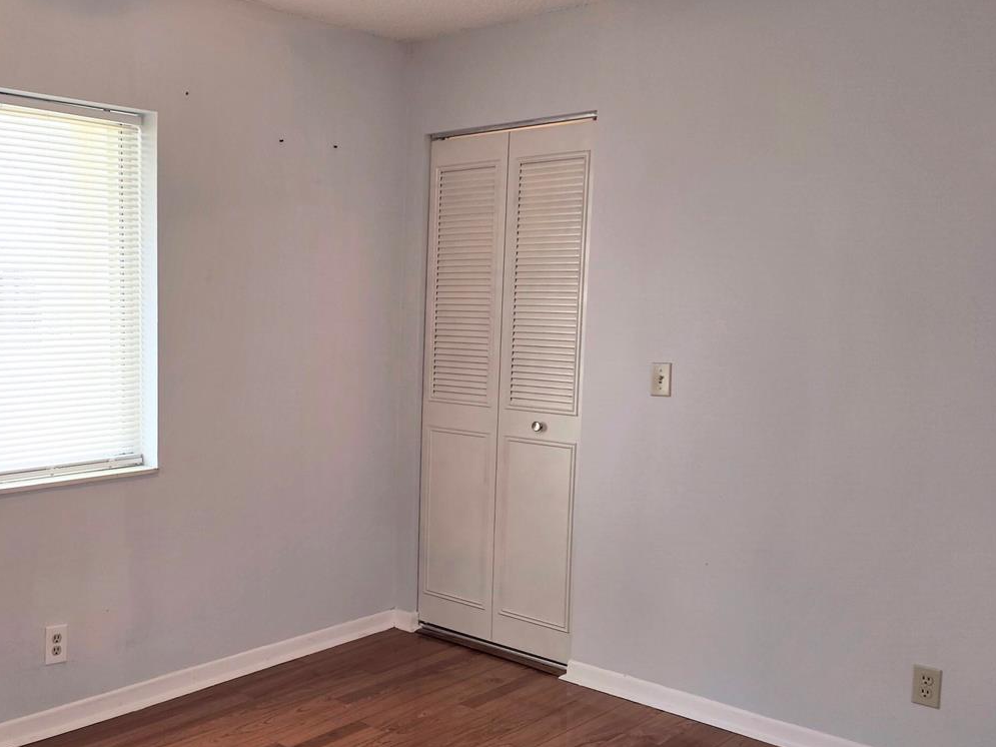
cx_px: 246
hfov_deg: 48.2
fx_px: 1064
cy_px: 422
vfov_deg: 38.6
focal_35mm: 37
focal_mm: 6.3
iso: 20
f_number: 1.7
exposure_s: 1/60
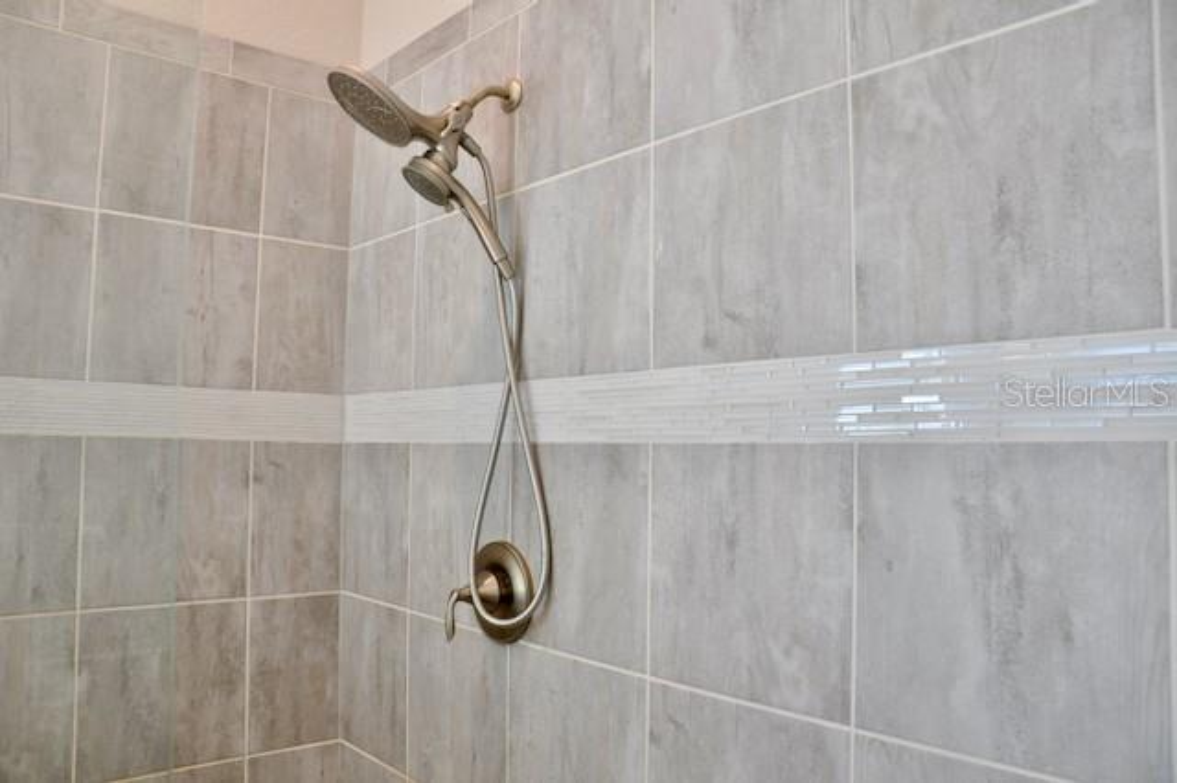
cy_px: 392
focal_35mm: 27
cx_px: 588
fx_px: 882
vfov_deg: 47.9
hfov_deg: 67.4
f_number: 5.6
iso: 400
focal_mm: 18
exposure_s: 1/30
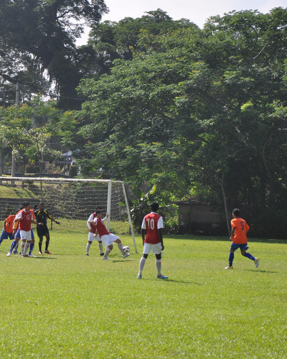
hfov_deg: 9.3
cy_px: 180
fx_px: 1760
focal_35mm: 166
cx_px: 97
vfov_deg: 11.6
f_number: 5.6
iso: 200
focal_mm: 75
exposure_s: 1/800
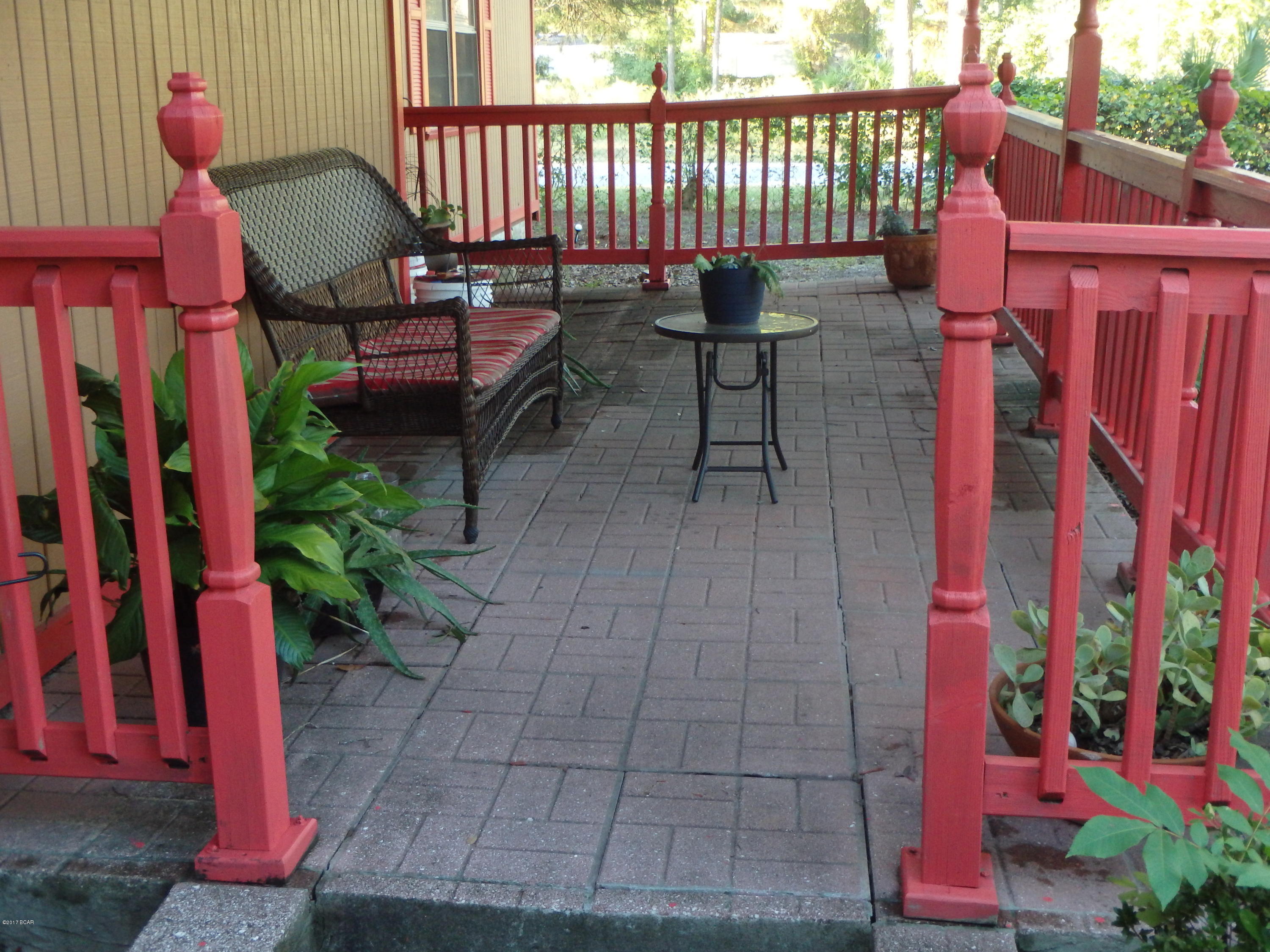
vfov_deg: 36.0
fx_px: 1468
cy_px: 476
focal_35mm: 40
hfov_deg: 46.8
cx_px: 635
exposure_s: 1/40
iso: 400
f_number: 4.7
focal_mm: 7.3
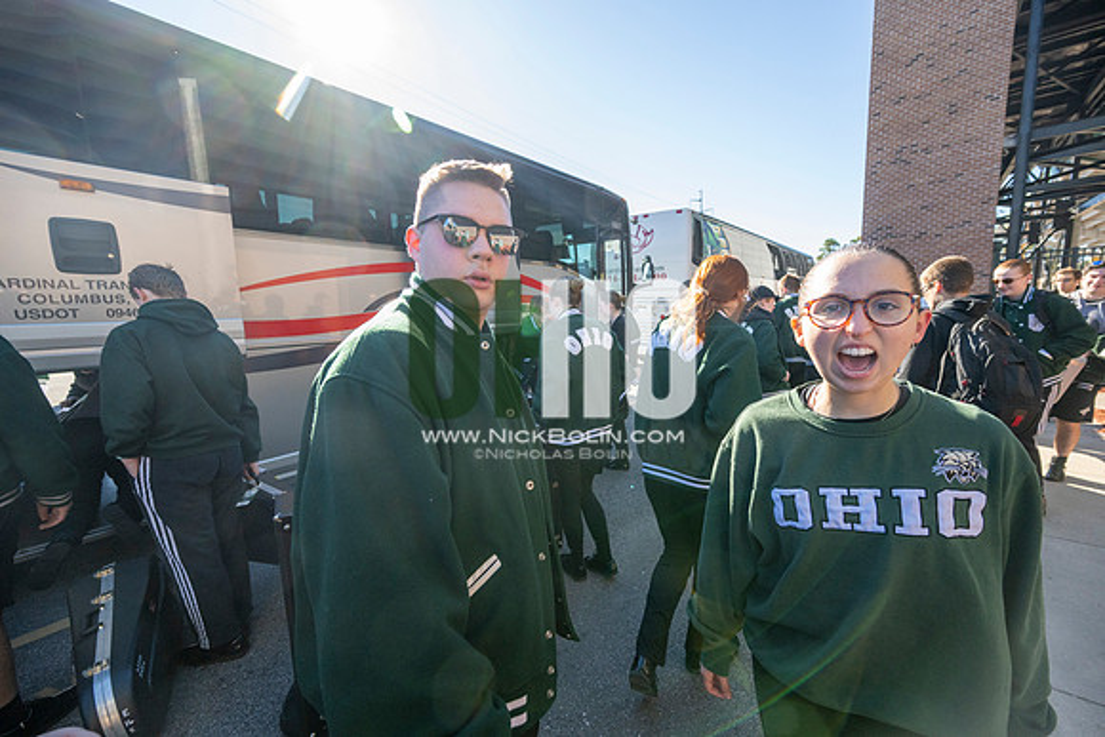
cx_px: 552
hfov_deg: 104.2
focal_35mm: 14
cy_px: 368
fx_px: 430
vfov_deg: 81.2
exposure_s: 1/2000
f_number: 5
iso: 1250
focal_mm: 14
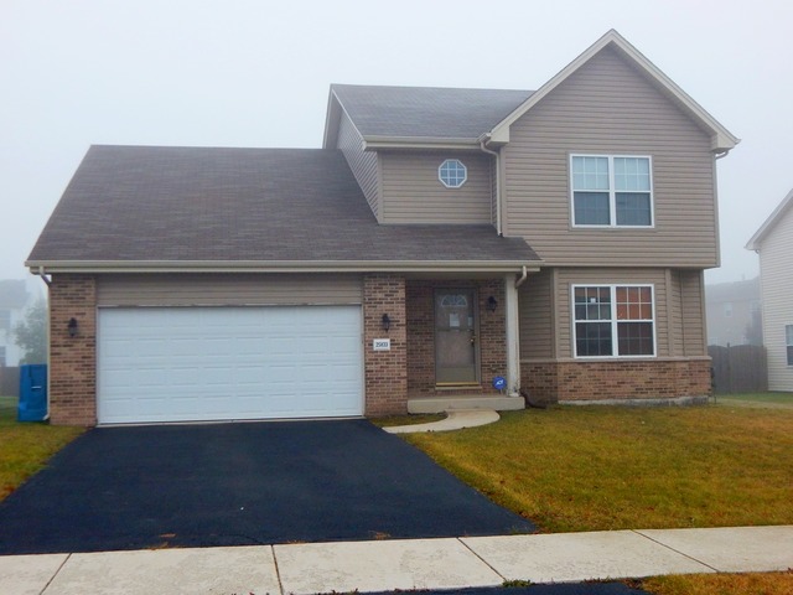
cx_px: 396
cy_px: 298
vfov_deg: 37.7
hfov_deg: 49.0
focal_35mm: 38
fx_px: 871
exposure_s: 1/30
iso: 160
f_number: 3.4
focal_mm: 6.8
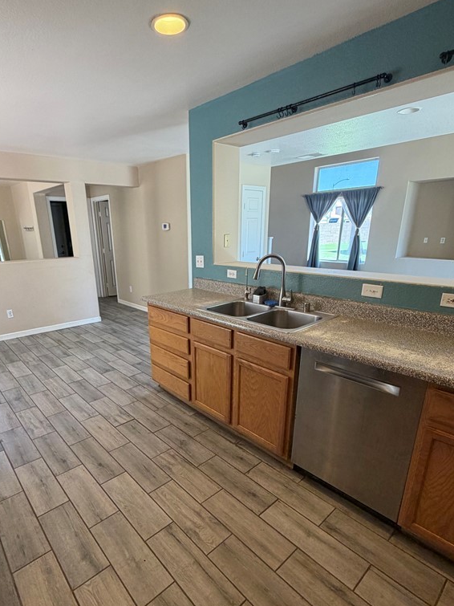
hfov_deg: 68.3
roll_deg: +1.1
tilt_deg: -17.8
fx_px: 332
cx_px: 193
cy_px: 340
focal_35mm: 19
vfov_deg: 84.3
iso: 160
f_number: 2.2
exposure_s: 1/60
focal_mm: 2.22
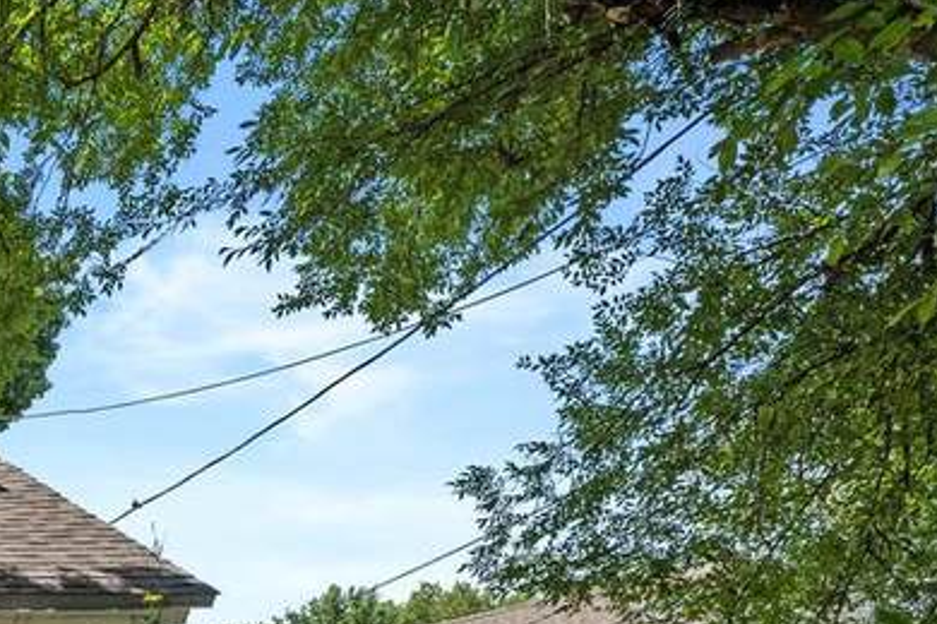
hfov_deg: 27.8
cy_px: 817
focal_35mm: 48
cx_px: -471
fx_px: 1240
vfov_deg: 24.5
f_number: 8
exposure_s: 1/200
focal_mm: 14.5
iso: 400
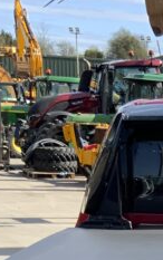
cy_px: 415
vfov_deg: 14.2
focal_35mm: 135
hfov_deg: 9.1
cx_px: 343
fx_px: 958
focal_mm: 3
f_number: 1.8
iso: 16
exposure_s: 1/962
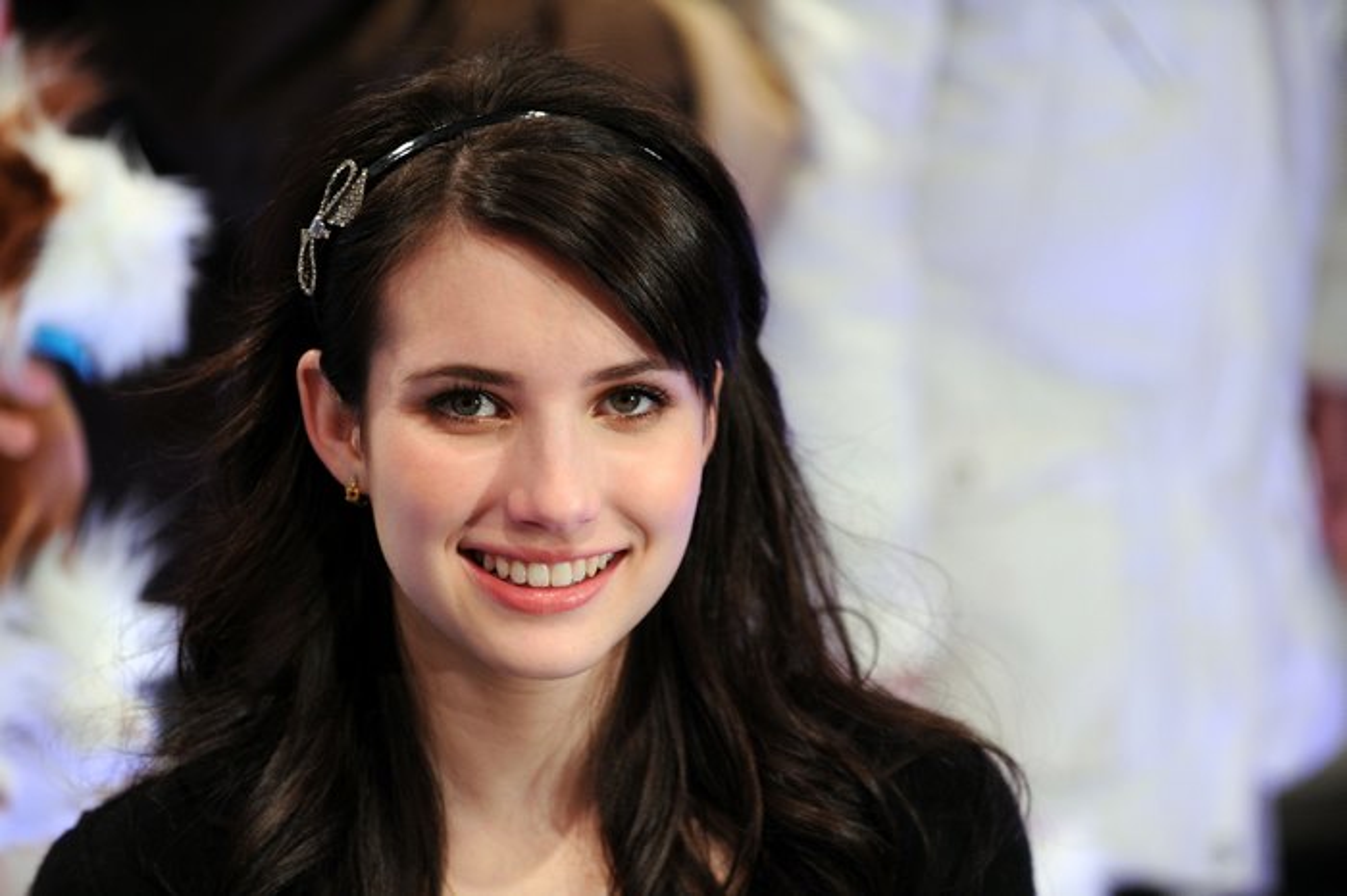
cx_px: 674
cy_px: 448
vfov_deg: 7.8
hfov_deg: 11.8
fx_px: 6545
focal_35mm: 175
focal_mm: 175
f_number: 3.5
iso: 1600
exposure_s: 1/125
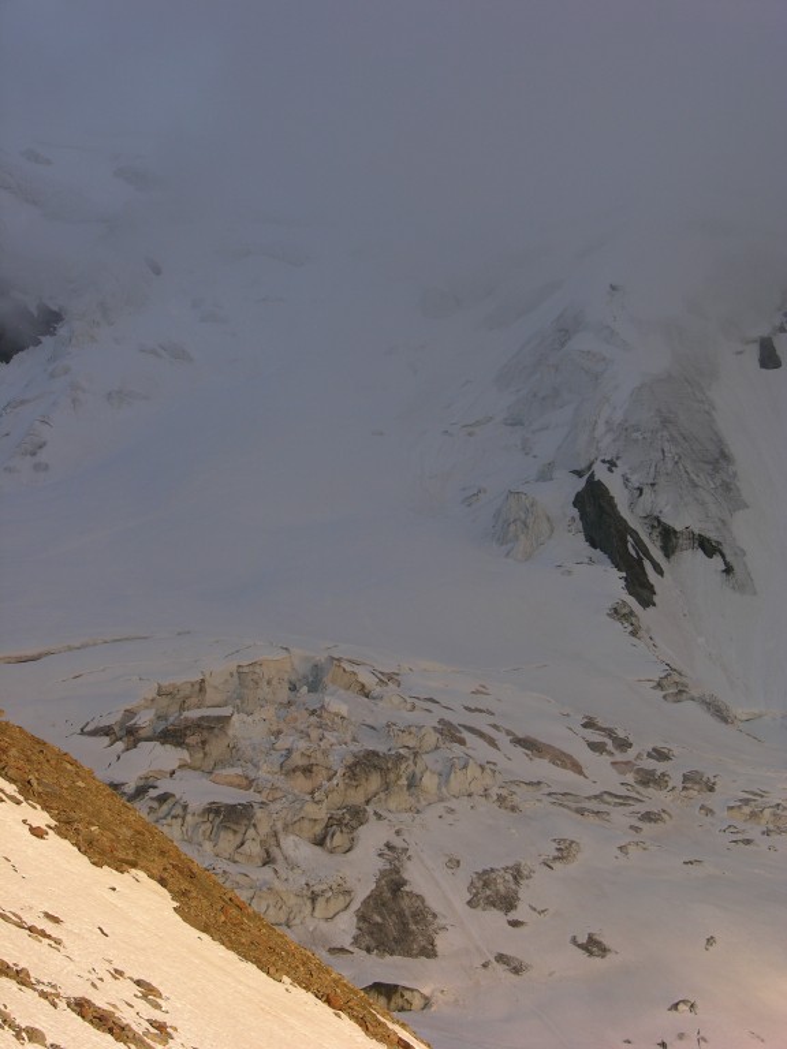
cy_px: 524
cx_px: 394
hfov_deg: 19.9
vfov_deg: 26.3
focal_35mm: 74
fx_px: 2243
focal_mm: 18.8
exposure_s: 1/144
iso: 50
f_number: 4.7
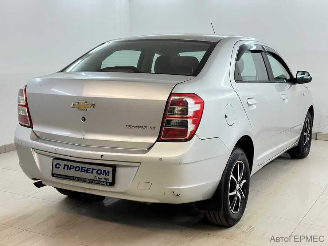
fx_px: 417
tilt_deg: -9.1
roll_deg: -0.4
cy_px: 123
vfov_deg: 32.9
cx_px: 164
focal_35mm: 44
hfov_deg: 42.9
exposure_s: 1/100
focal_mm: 6.86
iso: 80
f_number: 1.78
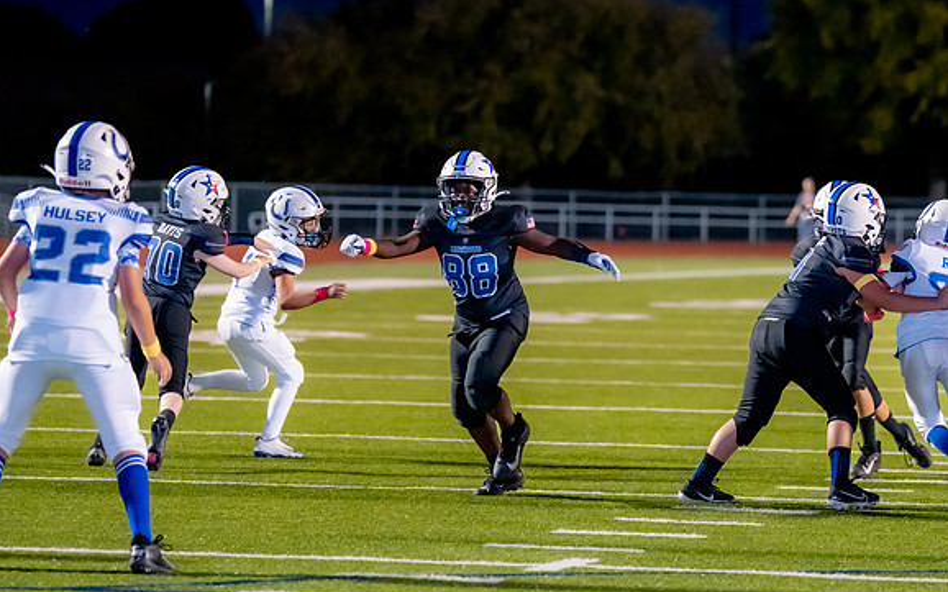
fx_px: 5502
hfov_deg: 9.8
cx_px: 712
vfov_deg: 6.2
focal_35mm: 213
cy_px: 308
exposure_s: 1/1000
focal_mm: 124
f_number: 2.8
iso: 3200
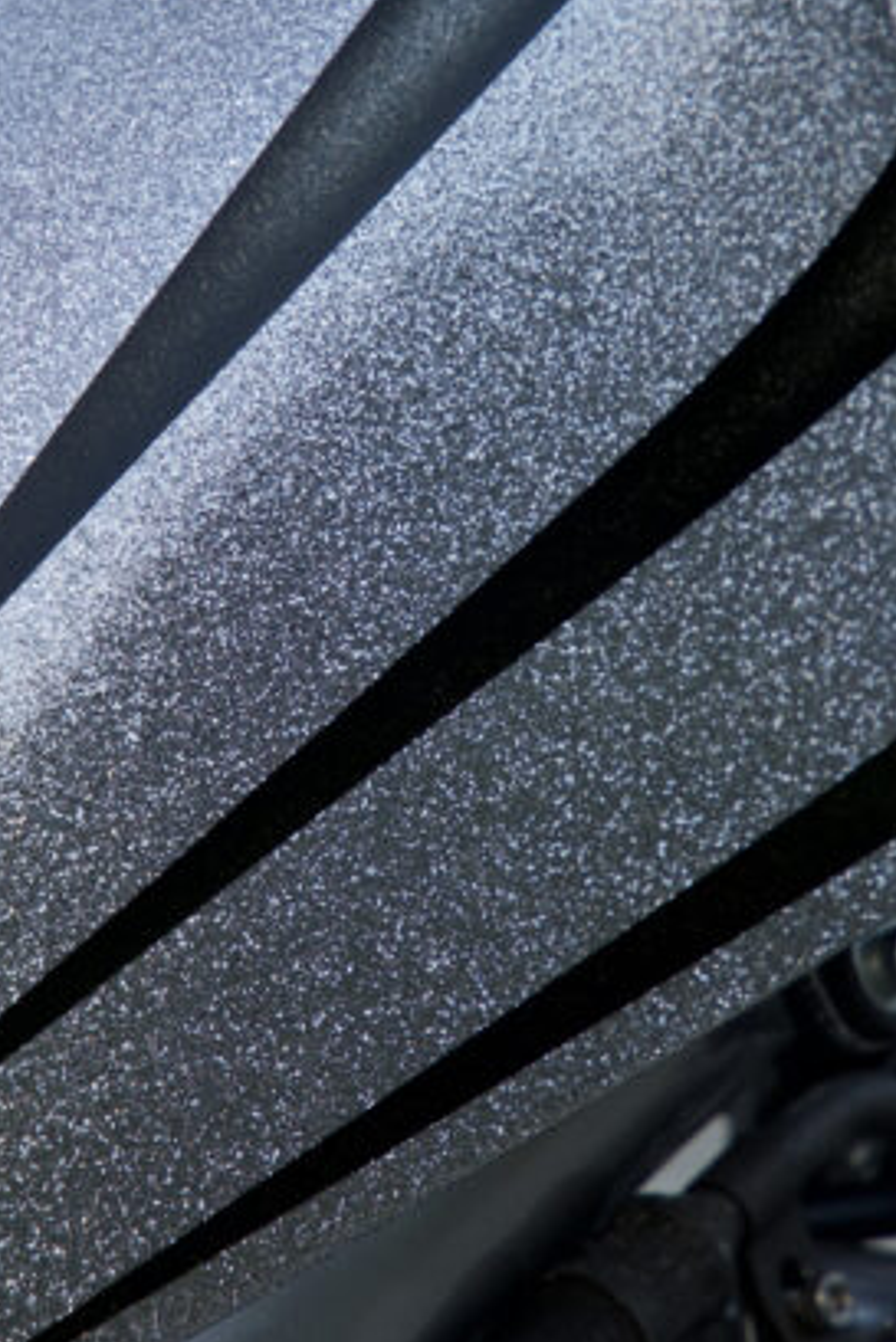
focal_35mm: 501
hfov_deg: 2.7
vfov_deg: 4.1
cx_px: 430
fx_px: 18687
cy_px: 474
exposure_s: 1/250
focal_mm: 200
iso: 640
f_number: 5.6
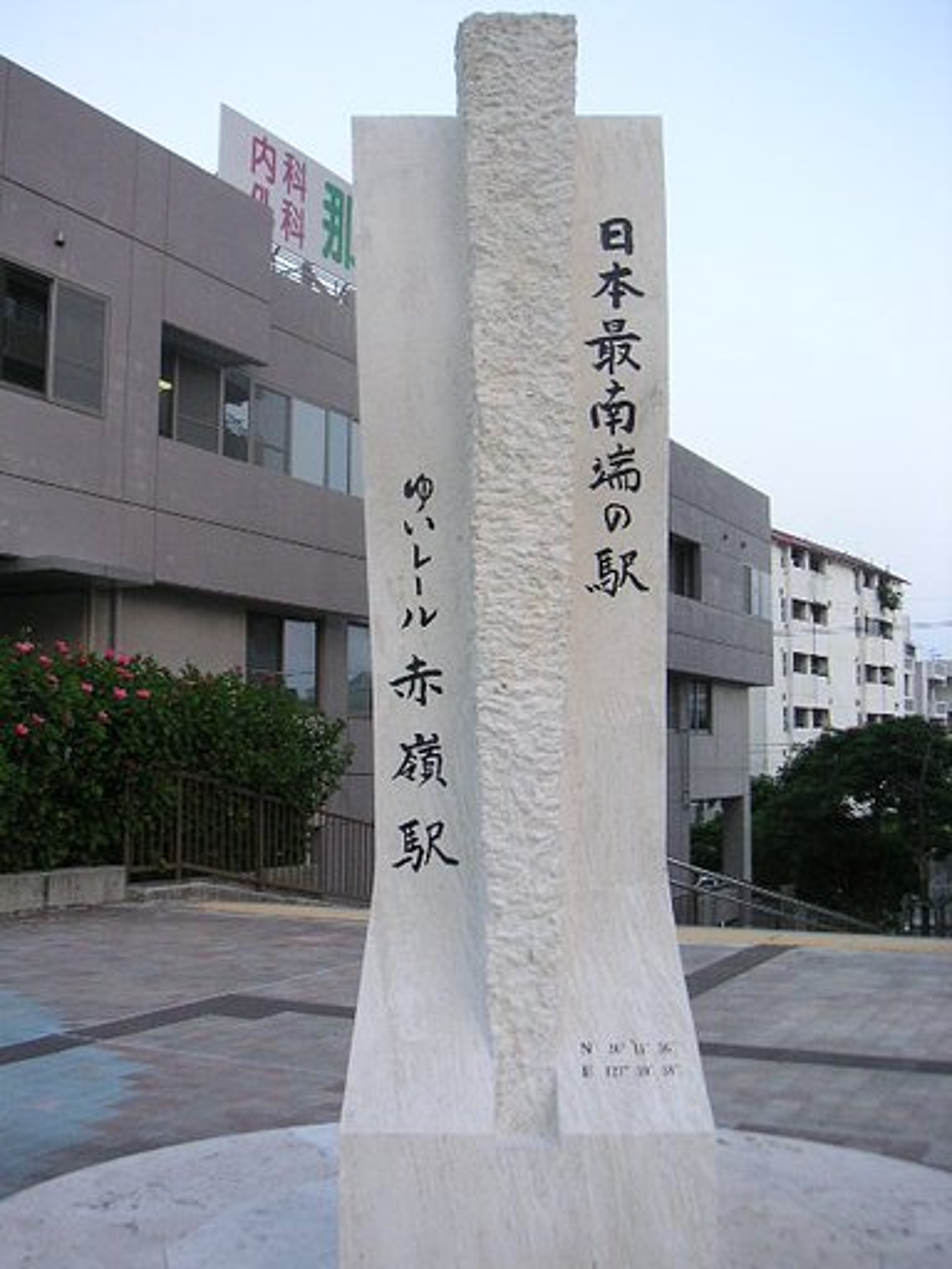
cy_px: 634
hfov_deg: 37.7
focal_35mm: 38
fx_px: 1393
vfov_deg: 49.0
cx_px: 476
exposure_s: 1/60
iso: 100
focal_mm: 6
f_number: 2.8
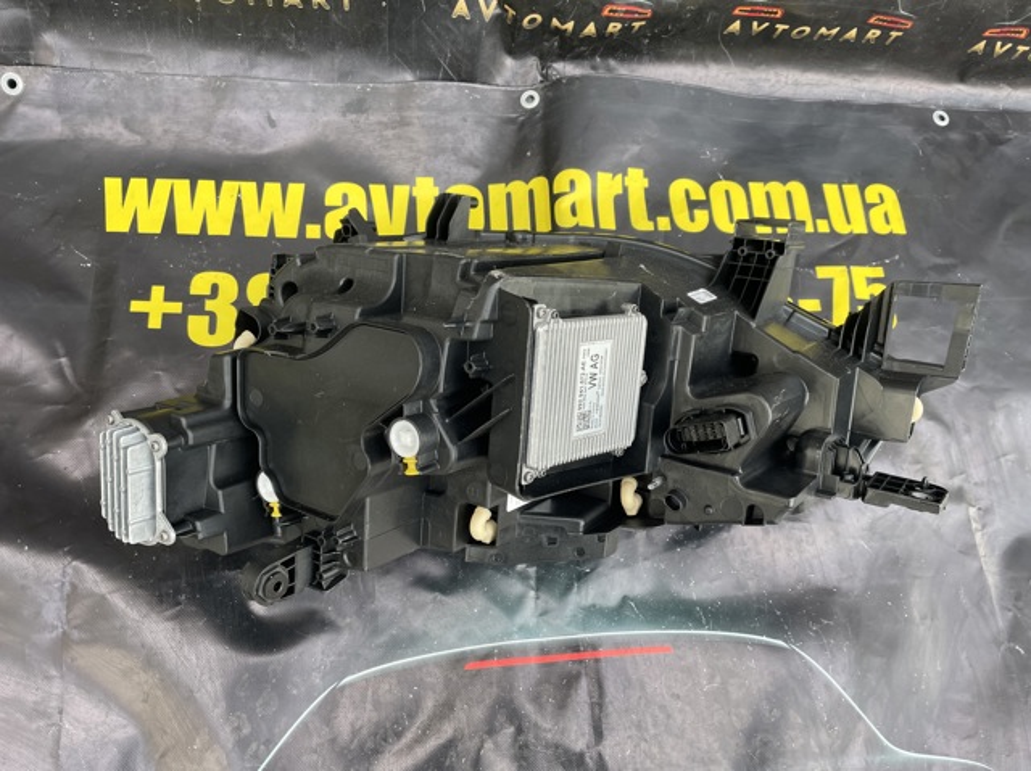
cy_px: 386
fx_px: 774
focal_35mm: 26
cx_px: 516
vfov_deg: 53.0
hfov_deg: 67.3
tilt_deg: -62.9
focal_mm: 4.2
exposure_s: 1/121
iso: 50
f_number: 1.6
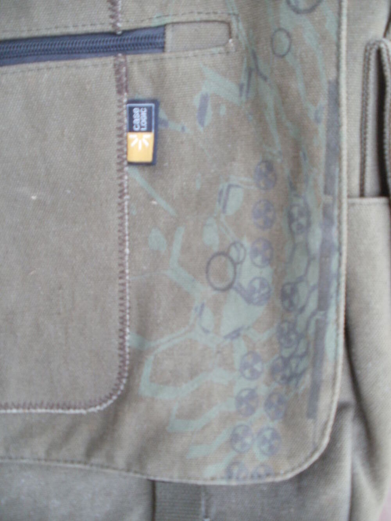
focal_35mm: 36
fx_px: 542
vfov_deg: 51.4
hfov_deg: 39.7
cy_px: 260
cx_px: 196
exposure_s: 1/25
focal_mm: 6.3
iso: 200
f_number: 3.5
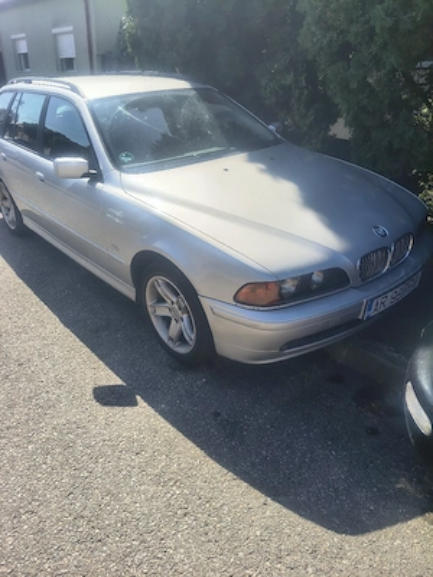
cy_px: 288
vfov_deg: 67.3
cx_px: 216
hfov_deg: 53.1
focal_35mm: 26
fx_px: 434
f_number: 1.8
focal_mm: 4.81
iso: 103
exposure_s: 1/2500
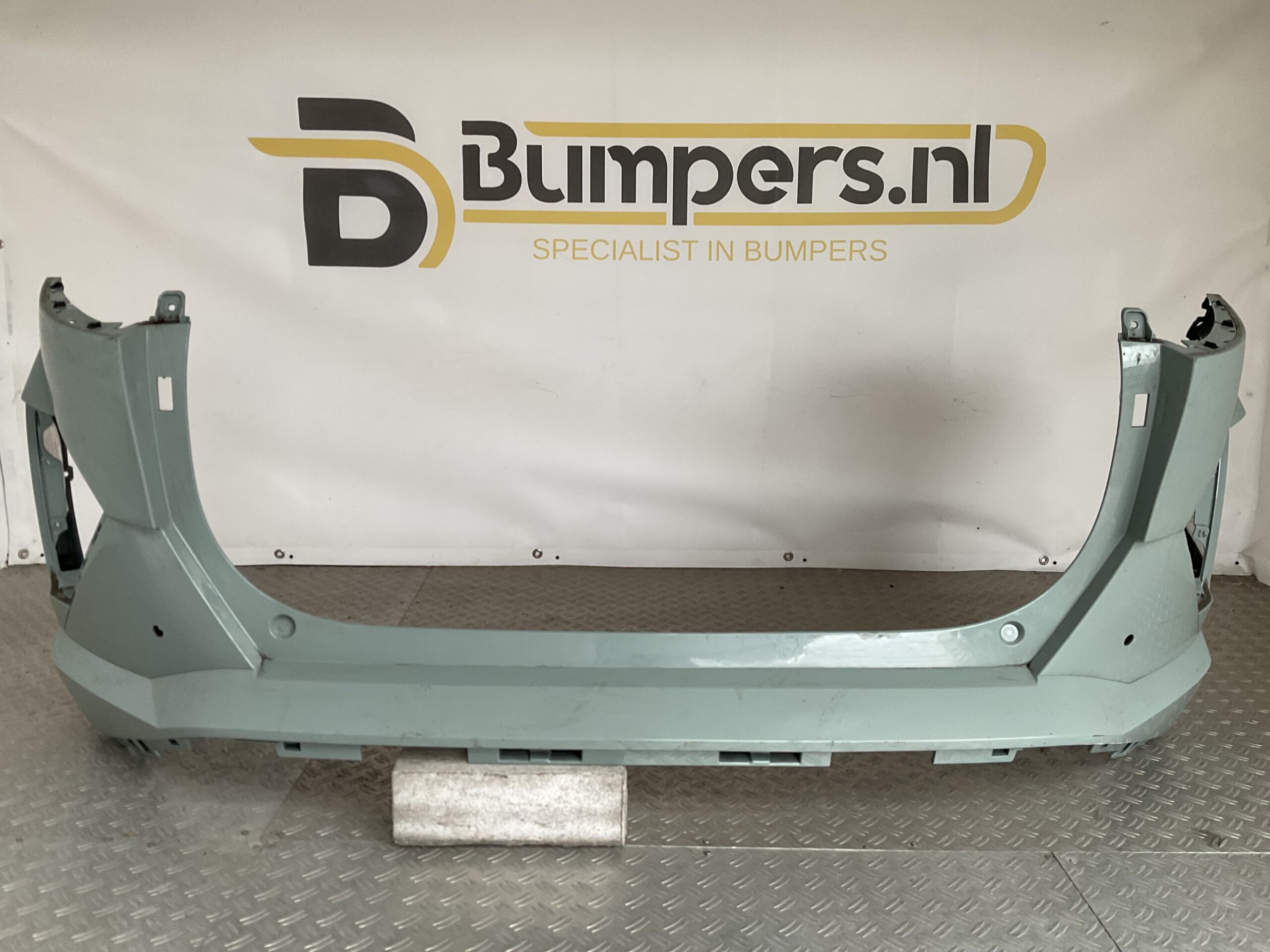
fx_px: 1064
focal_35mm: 29
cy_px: 476
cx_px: 635
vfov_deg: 48.2
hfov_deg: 61.7
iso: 40
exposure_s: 1/50
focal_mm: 3
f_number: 1.8
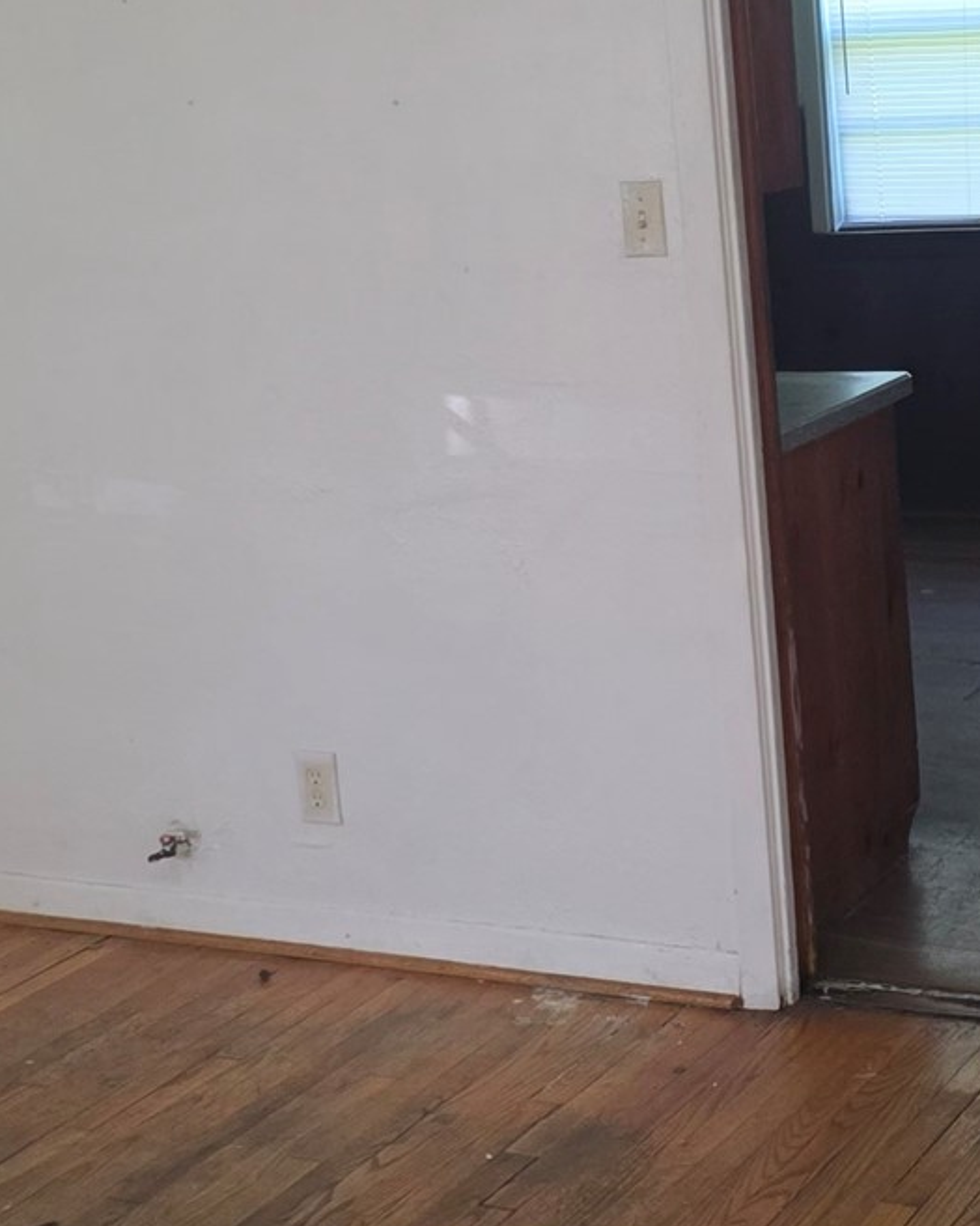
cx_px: 918
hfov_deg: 21.3
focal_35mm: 70
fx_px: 2540
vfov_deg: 27.1
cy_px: 470
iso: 160
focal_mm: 6.3
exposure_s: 1/120
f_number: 1.7
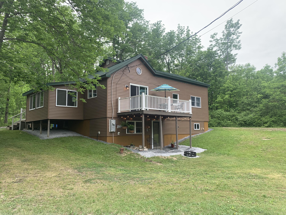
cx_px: 143
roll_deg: +0.5
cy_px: 108
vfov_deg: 53.1
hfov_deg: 67.3
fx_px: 215
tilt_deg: +5.4
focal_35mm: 26
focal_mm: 4.25
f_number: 1.8
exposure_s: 1/122
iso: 25
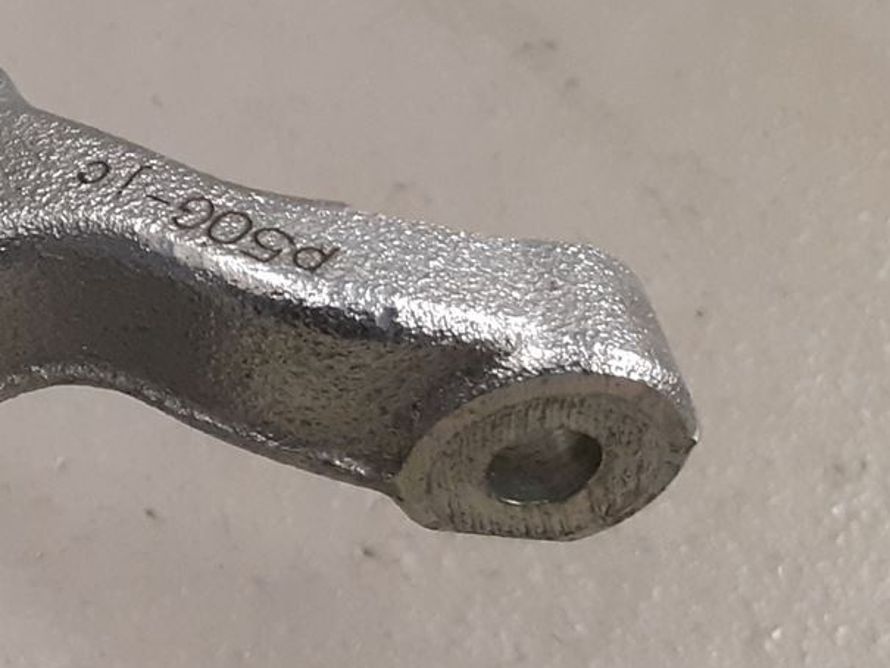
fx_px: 2263
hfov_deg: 18.9
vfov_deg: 16.8
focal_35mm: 88
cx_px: -541
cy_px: 375
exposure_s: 1/50
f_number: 1.7
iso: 160
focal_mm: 3.93
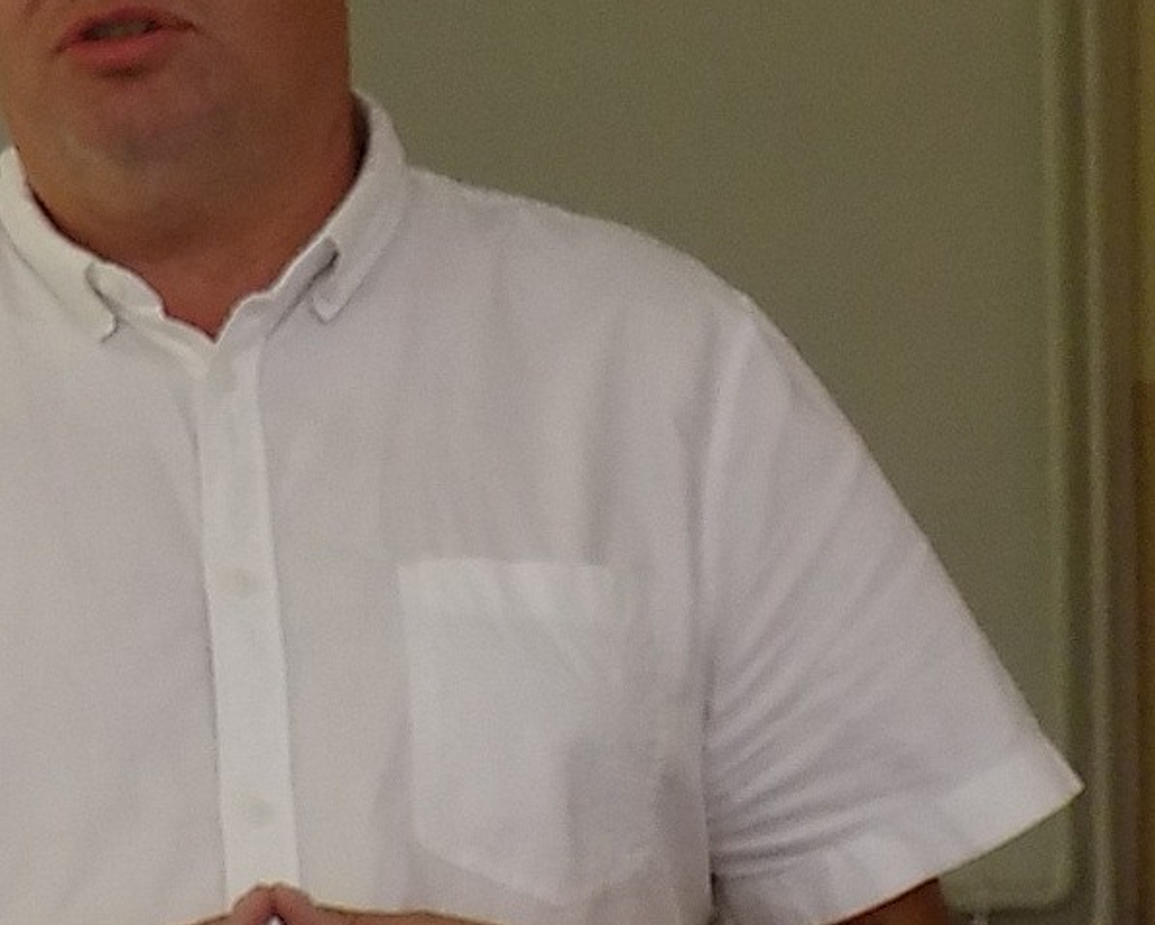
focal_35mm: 136
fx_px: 4650
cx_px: 217
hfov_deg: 14.1
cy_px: 602
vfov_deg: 11.3
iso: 320
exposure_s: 1/30
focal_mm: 9.3
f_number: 3.9
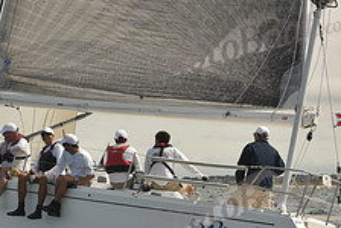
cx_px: 65
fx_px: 1717
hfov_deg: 11.3
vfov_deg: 7.6
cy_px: 144
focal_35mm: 181
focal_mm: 70
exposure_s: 1/1000
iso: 320
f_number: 6.3
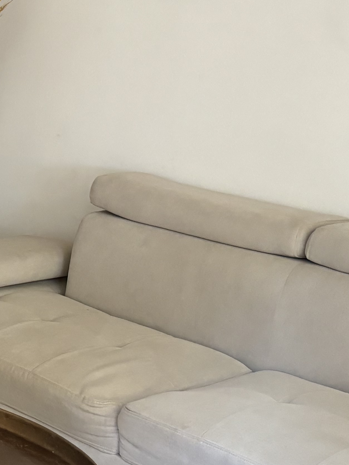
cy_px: 254
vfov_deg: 22.0
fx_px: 1196
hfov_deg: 14.6
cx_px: -275
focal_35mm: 89
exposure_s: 1/60
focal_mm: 5.96
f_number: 1.6
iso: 320
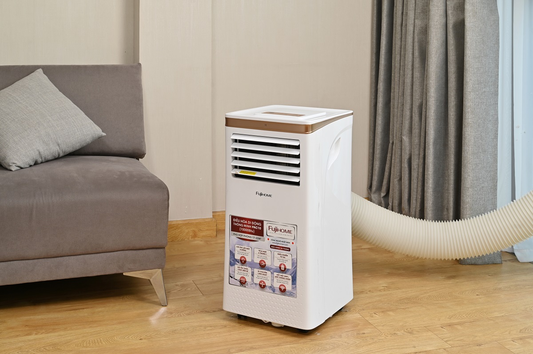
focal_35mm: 50
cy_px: 177
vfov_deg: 26.9
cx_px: 266
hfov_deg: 39.6
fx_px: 740
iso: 160
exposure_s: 1/30
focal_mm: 50
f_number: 9
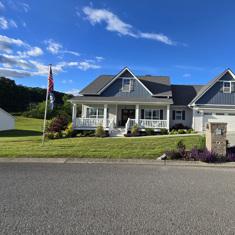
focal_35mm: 17
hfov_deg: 80.6
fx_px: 131
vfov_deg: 83.8
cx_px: 160
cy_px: 109
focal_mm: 2.2
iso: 50
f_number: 2.2
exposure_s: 1/1789
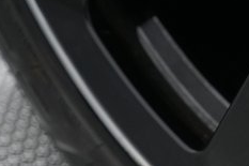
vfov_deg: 16.6
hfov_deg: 24.8
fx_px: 532
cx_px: 263
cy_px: 221
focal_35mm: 77
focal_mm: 28
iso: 4000
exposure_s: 1/250
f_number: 2.8
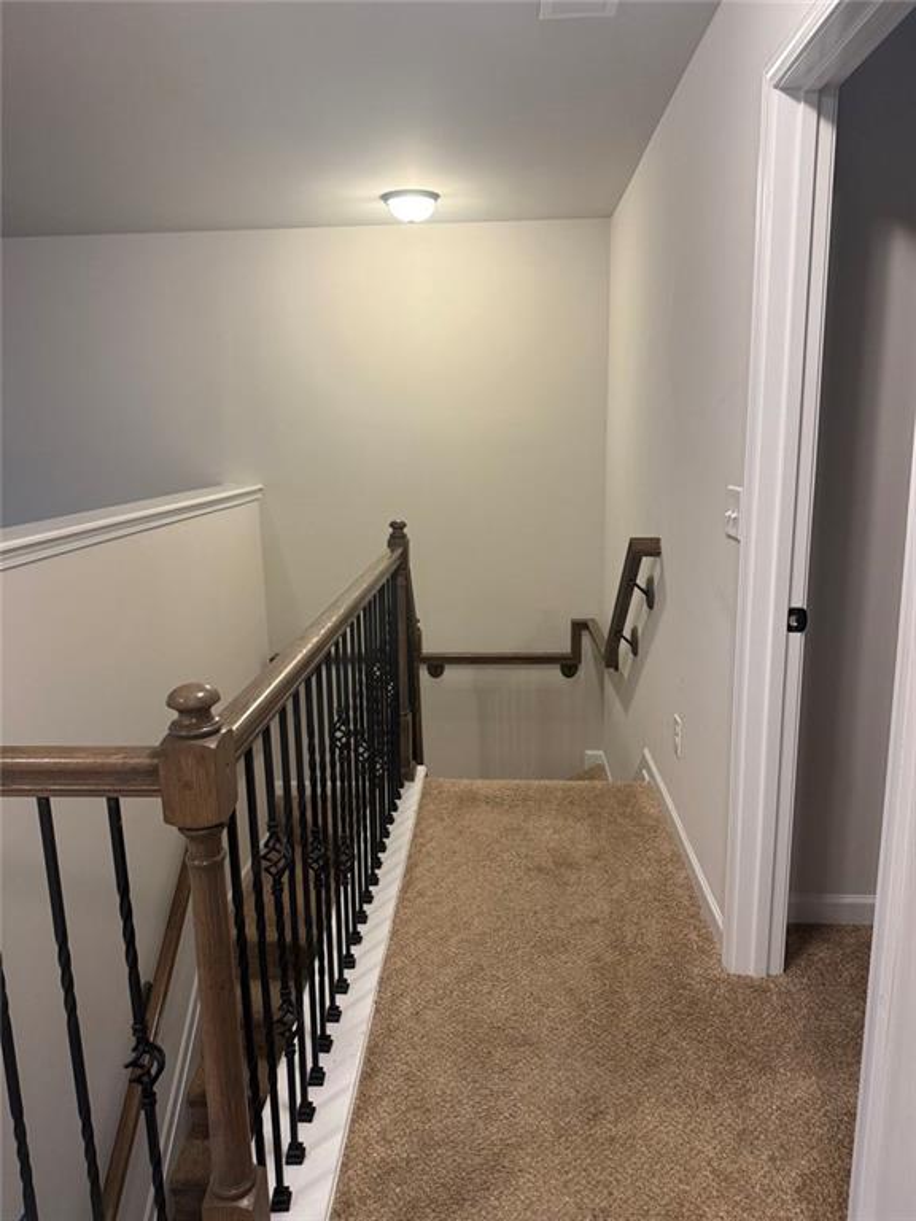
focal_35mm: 24
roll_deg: +0.9
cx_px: 458
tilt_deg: -11.8
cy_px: 610
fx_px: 847
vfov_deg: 71.6
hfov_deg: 56.8
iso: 200
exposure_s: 1/60
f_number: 1.78
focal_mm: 6.76
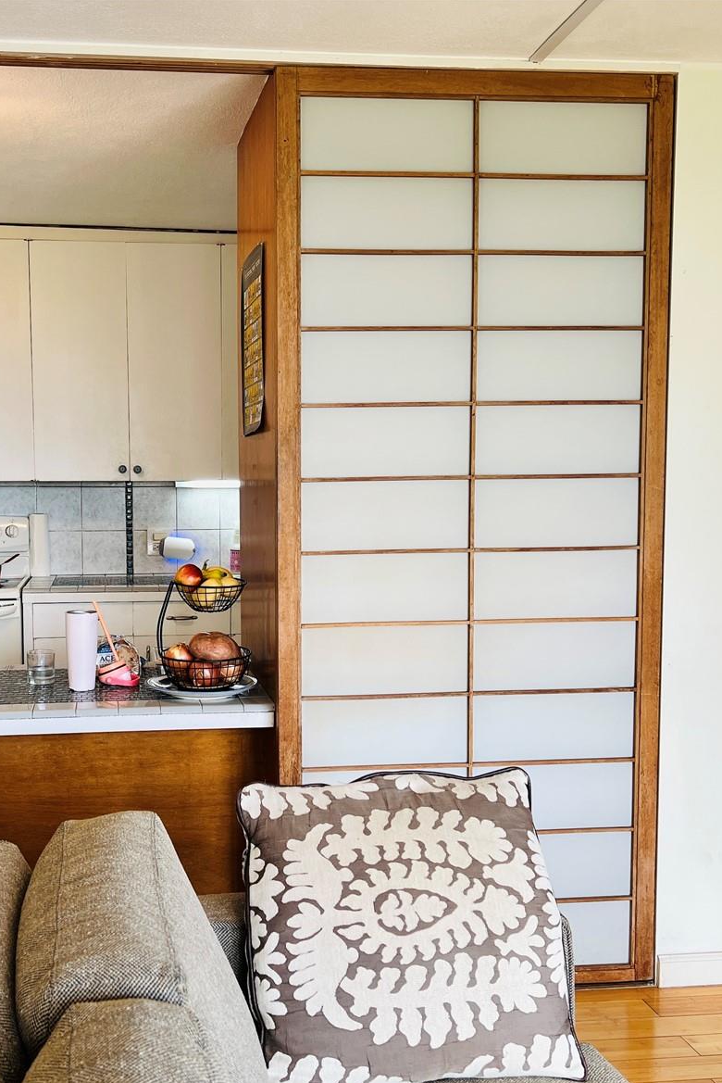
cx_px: 214
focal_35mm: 37
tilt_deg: -4.9
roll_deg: +0.3
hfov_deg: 35.4
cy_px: 554
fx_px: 1112
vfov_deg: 51.9
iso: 50
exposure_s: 1/121
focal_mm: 5.7
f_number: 1.5
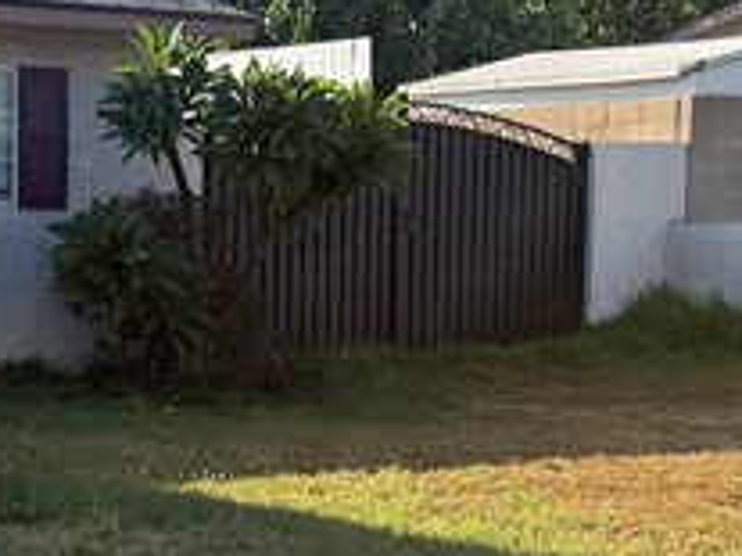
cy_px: 502
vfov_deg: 12.3
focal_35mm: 119
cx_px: 179
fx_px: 2549
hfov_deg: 16.5
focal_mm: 6.76
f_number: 1.78
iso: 100
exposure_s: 1/4167
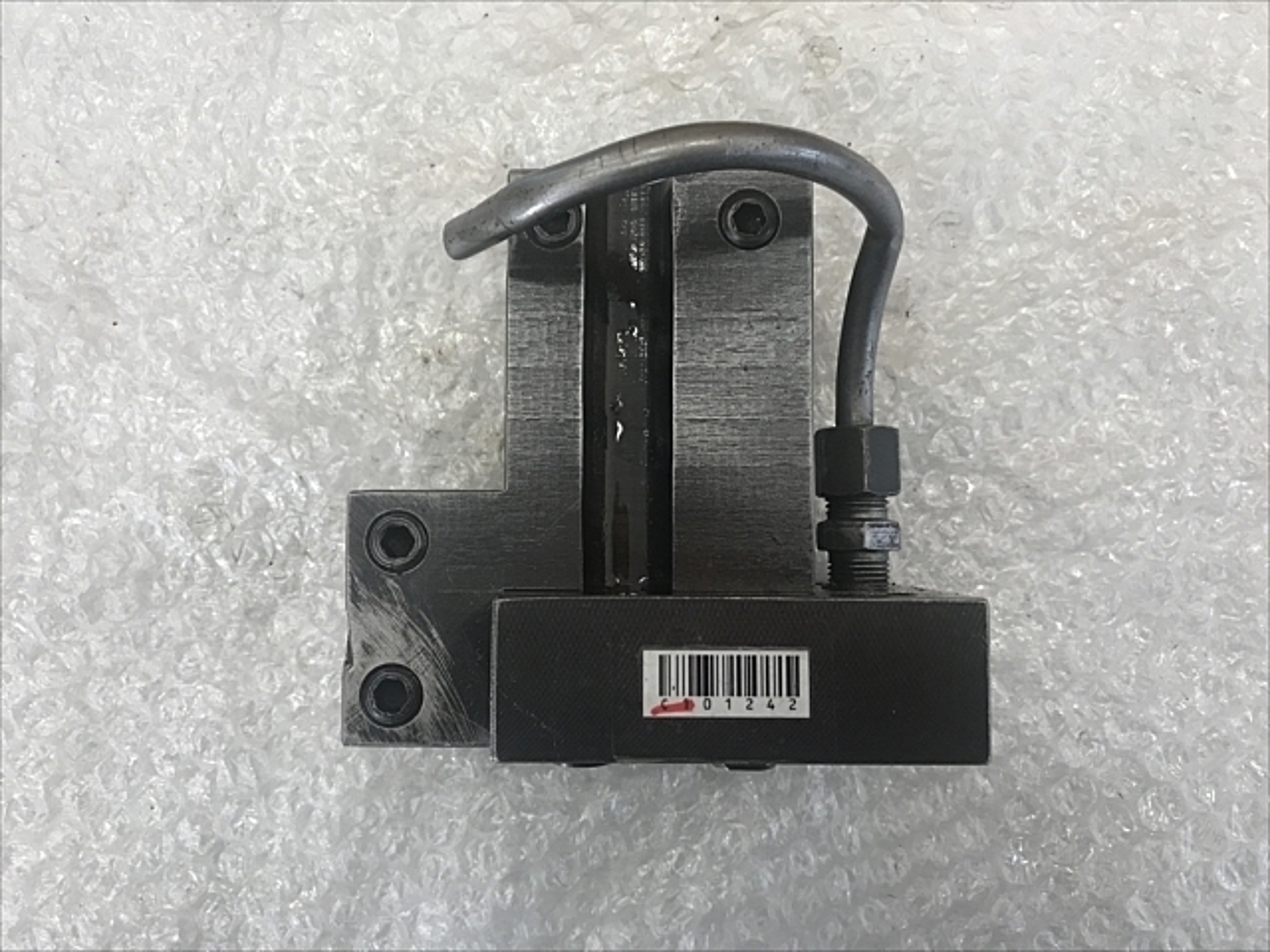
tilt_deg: -85.9
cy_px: 476
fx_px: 1027
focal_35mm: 28
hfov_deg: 63.4
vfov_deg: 49.7
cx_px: 635
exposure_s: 1/40
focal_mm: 3.99
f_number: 1.8
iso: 25
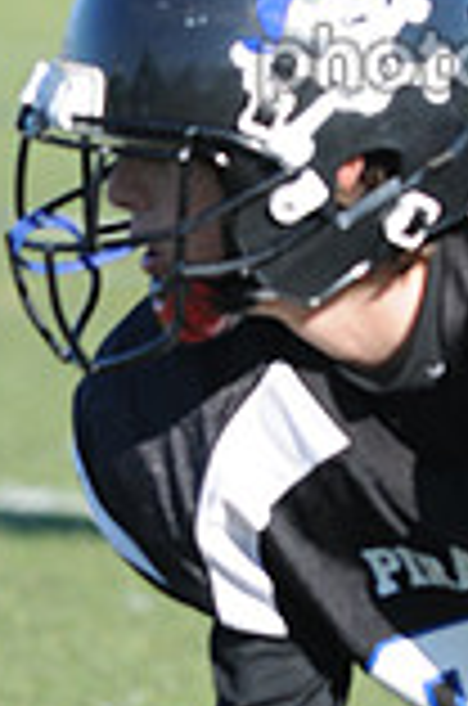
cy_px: -153
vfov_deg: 1.2
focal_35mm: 1664
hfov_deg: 0.8
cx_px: 835
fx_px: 32590
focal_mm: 300
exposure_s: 1/500
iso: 200
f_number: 6.3
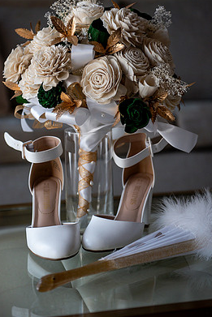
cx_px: 106
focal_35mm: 76
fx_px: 671
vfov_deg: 26.6
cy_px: 140
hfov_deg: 18.0
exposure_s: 1/500
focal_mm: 66
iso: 1250
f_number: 2.8
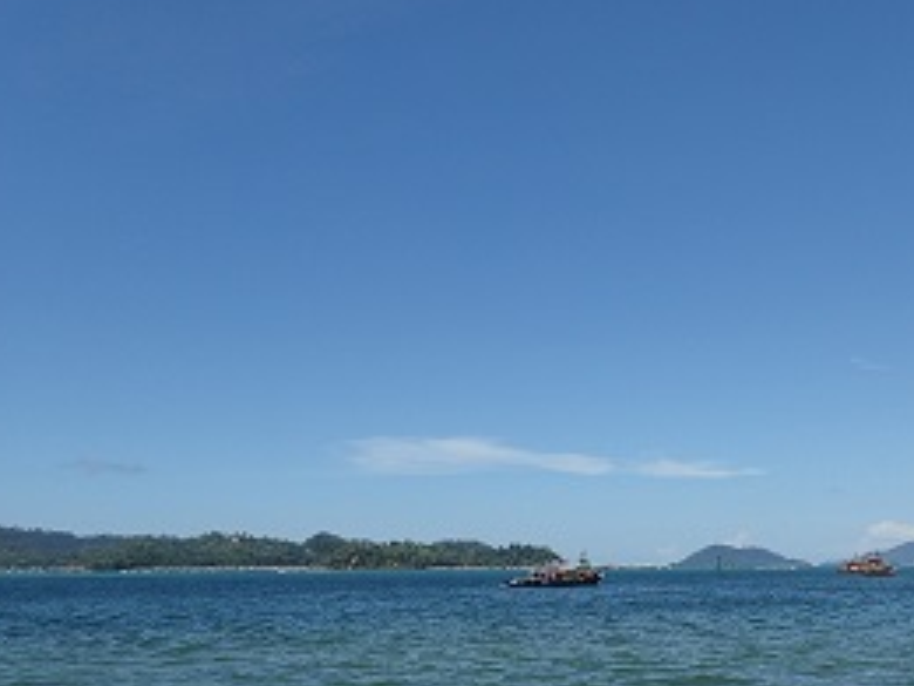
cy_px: 422
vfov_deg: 35.8
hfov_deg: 45.2
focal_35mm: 40
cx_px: 682
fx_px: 1056
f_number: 8
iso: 100
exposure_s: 1/250
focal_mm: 4.5
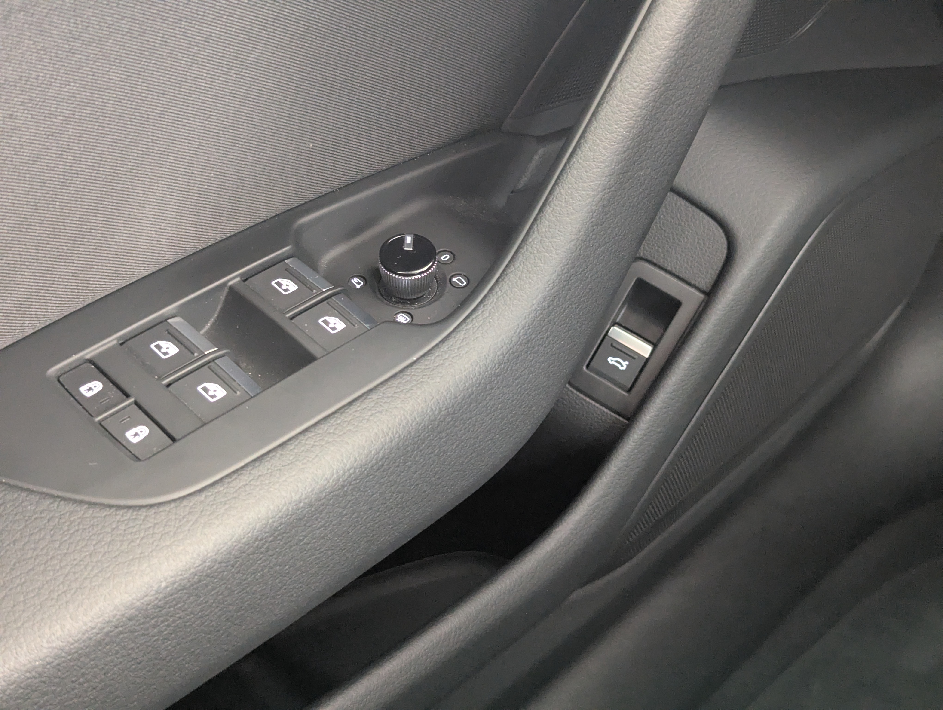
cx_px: 472
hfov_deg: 39.6
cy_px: 355
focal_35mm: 48
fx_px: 1309
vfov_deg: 30.3
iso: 845
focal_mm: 6.81
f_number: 1.85
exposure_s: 1/20.6
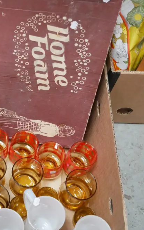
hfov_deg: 19.6
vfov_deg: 31.5
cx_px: 12
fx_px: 408
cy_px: 104
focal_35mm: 65
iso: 3200
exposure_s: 1/30
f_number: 4.1
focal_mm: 20
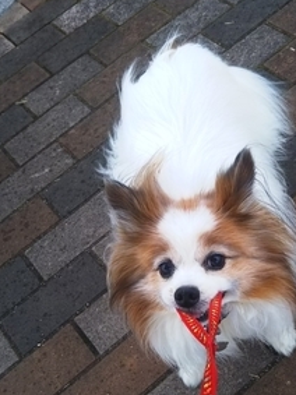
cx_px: 189
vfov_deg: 35.9
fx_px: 605
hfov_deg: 27.4
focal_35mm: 53
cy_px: 258
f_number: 2.2
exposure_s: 1/120
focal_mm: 4
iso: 64
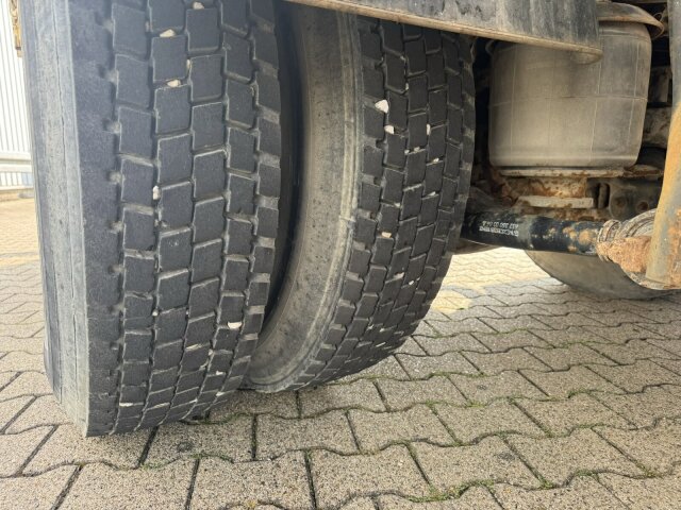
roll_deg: +2.0
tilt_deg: -8.1
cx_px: 340
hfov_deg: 71.6
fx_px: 472
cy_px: 255
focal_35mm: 24
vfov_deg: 56.8
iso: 64
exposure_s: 1/148
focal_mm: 6.76
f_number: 1.78
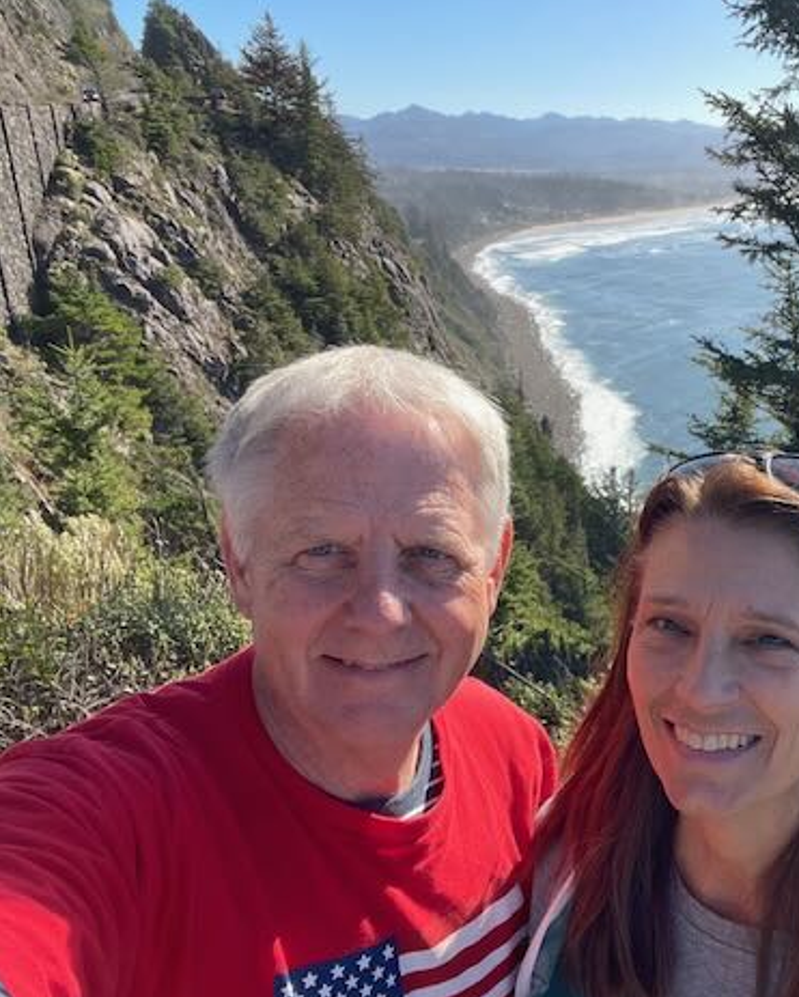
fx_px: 915
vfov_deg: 57.1
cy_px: 500
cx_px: 653
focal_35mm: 31
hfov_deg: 44.6
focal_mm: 2.71
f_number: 2.2
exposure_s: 1/306
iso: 25
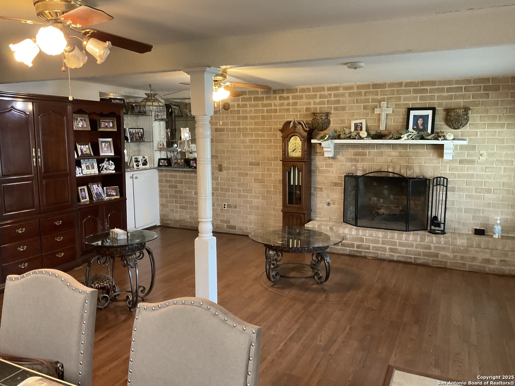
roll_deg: +0.1
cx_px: 258
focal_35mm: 29
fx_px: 431
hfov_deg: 61.7
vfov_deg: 48.2
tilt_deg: -6.2
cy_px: 193
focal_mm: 3
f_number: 1.8
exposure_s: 1/40
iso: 250
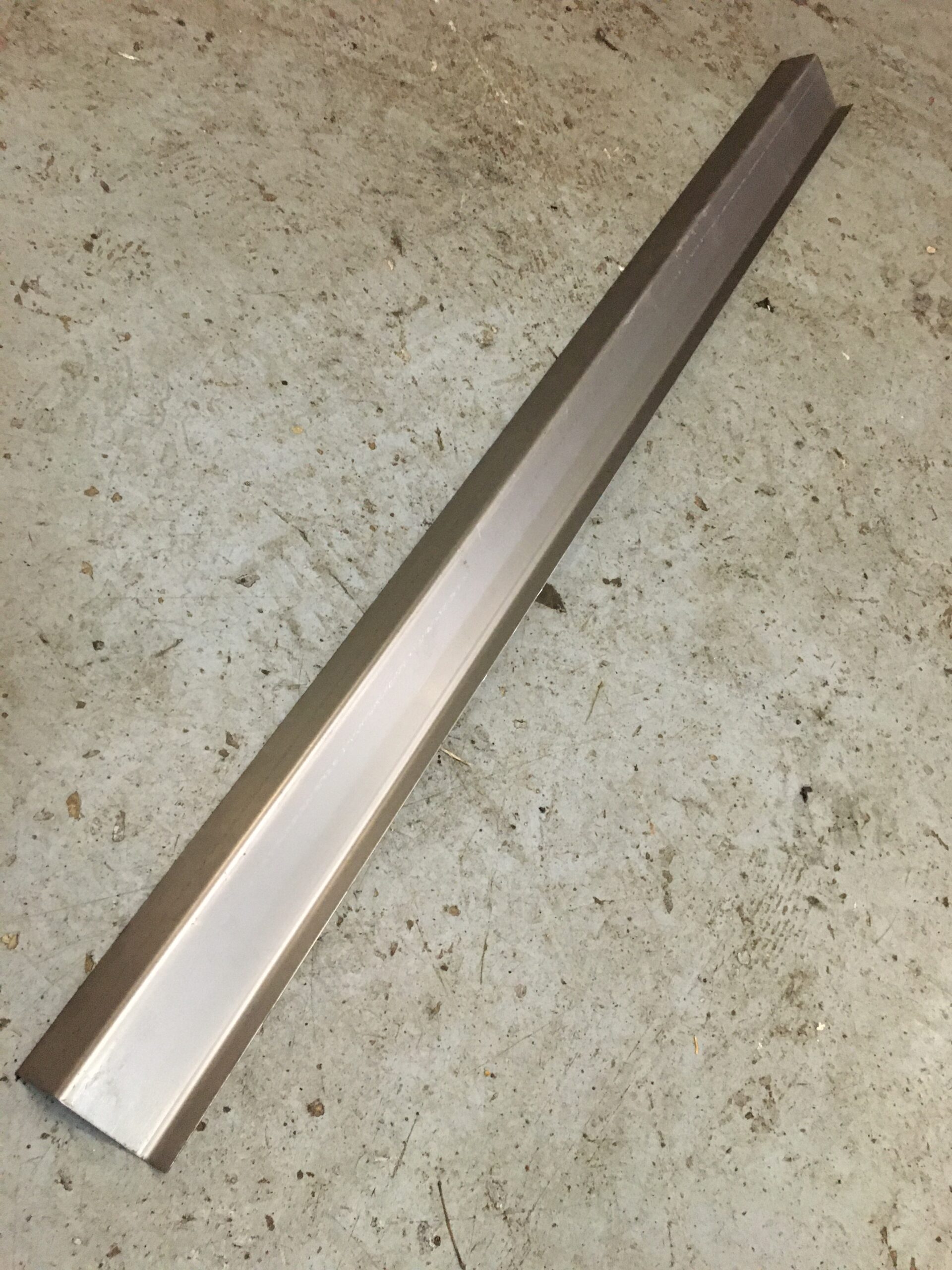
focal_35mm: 29
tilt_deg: -57.4
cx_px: 476
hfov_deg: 48.2
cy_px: 635
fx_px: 1063
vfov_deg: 61.7
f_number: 2.2
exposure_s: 1/25
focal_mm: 4.15
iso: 250
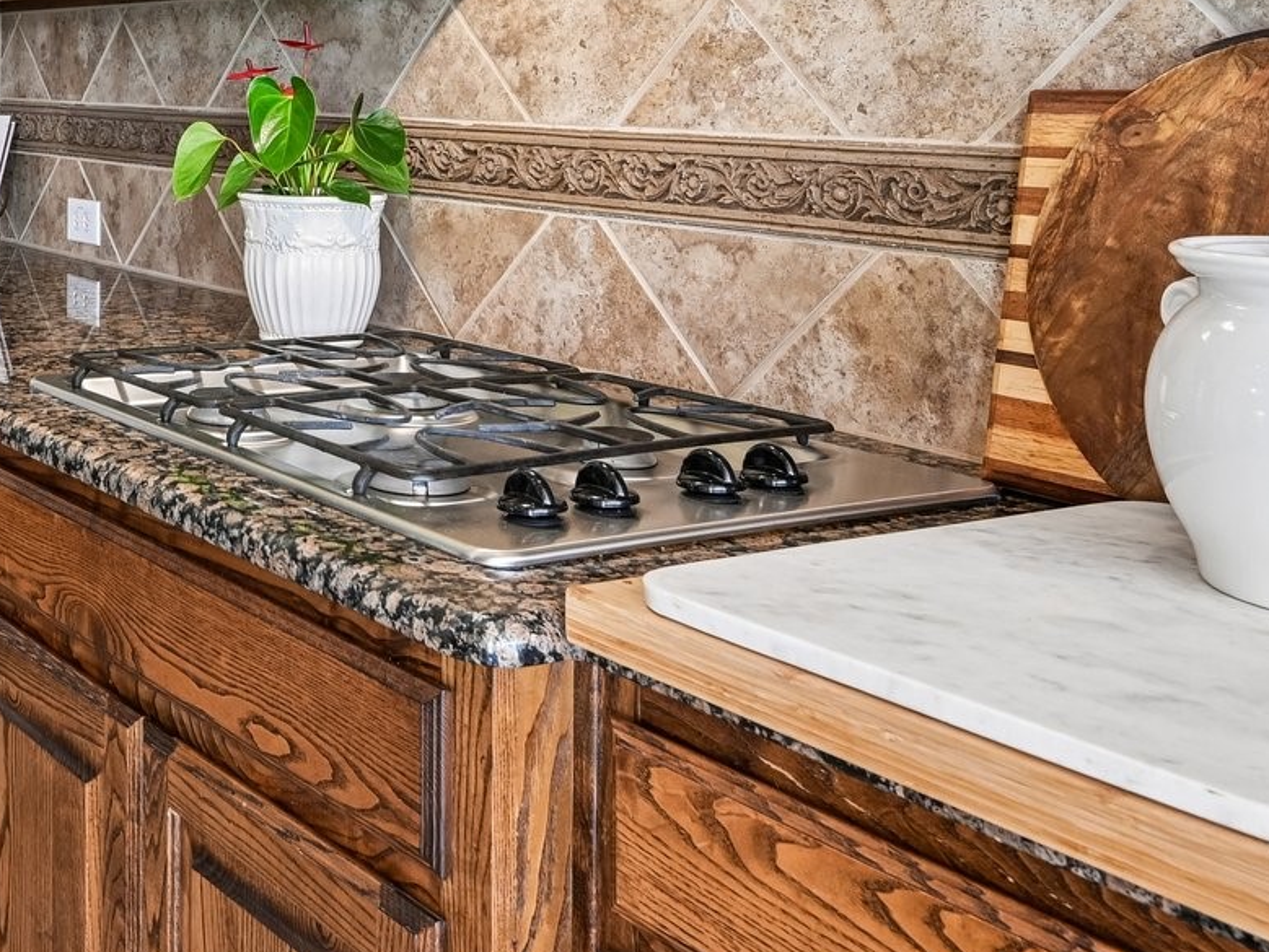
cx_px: -24
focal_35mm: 48
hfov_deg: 35.5
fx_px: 1760
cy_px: 55
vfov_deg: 28.8
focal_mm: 19
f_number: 8
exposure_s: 1/4
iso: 400
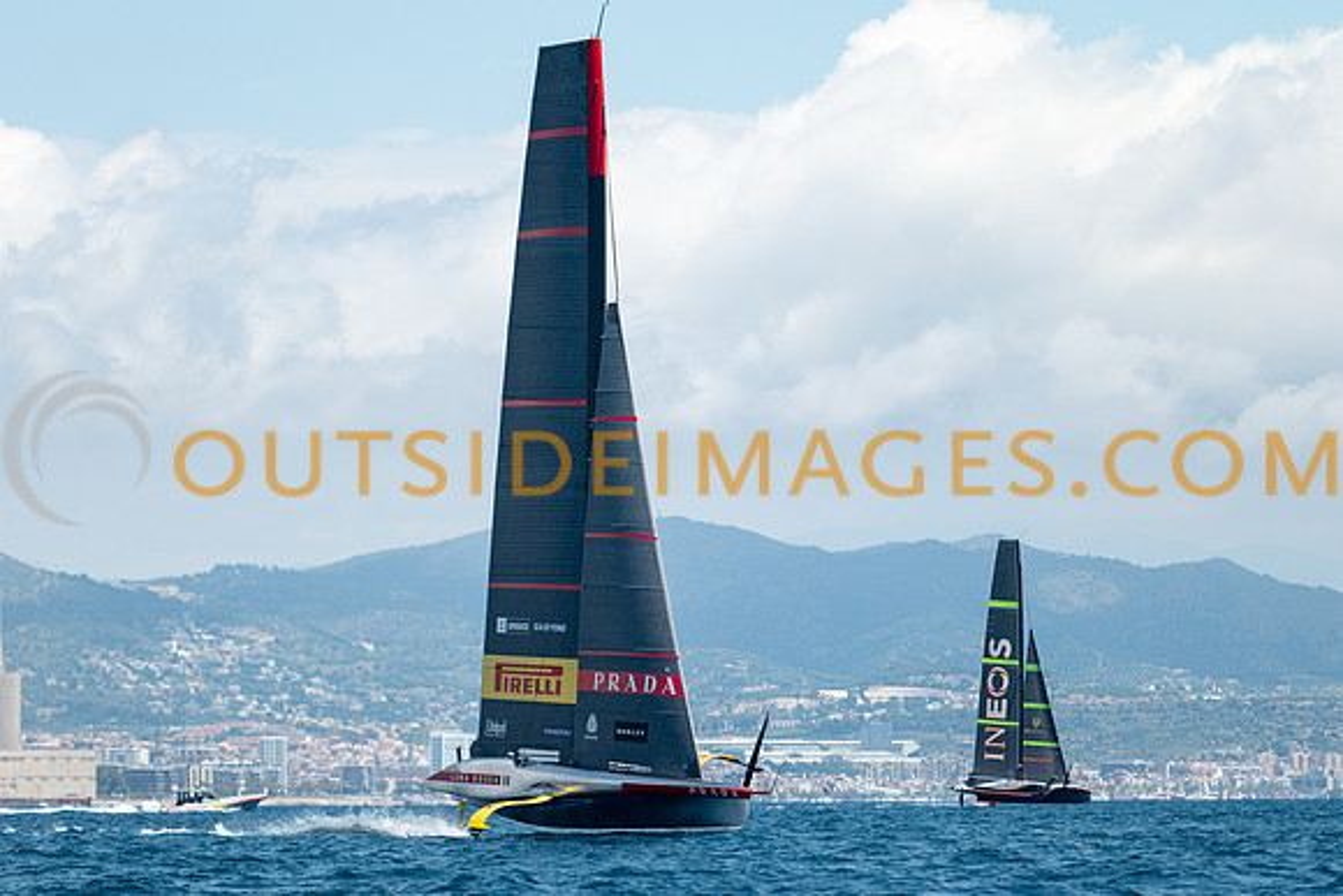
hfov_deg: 8.2
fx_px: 9323
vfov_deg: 5.5
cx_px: 670
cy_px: 550
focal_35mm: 250
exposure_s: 1/3200
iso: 100
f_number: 2.8
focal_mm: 200
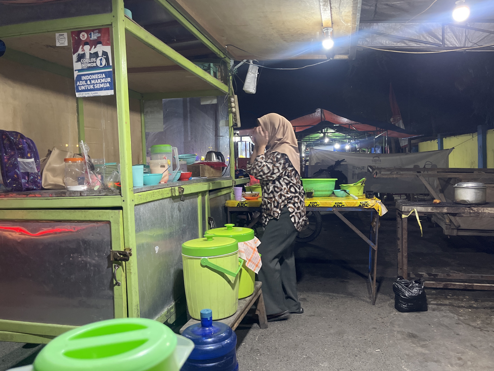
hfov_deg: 61.6
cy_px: 186
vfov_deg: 48.2
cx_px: 264
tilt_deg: -2.9
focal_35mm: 29
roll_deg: +3.4
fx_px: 414
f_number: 1.6
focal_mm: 5.1
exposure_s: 1/50
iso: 320
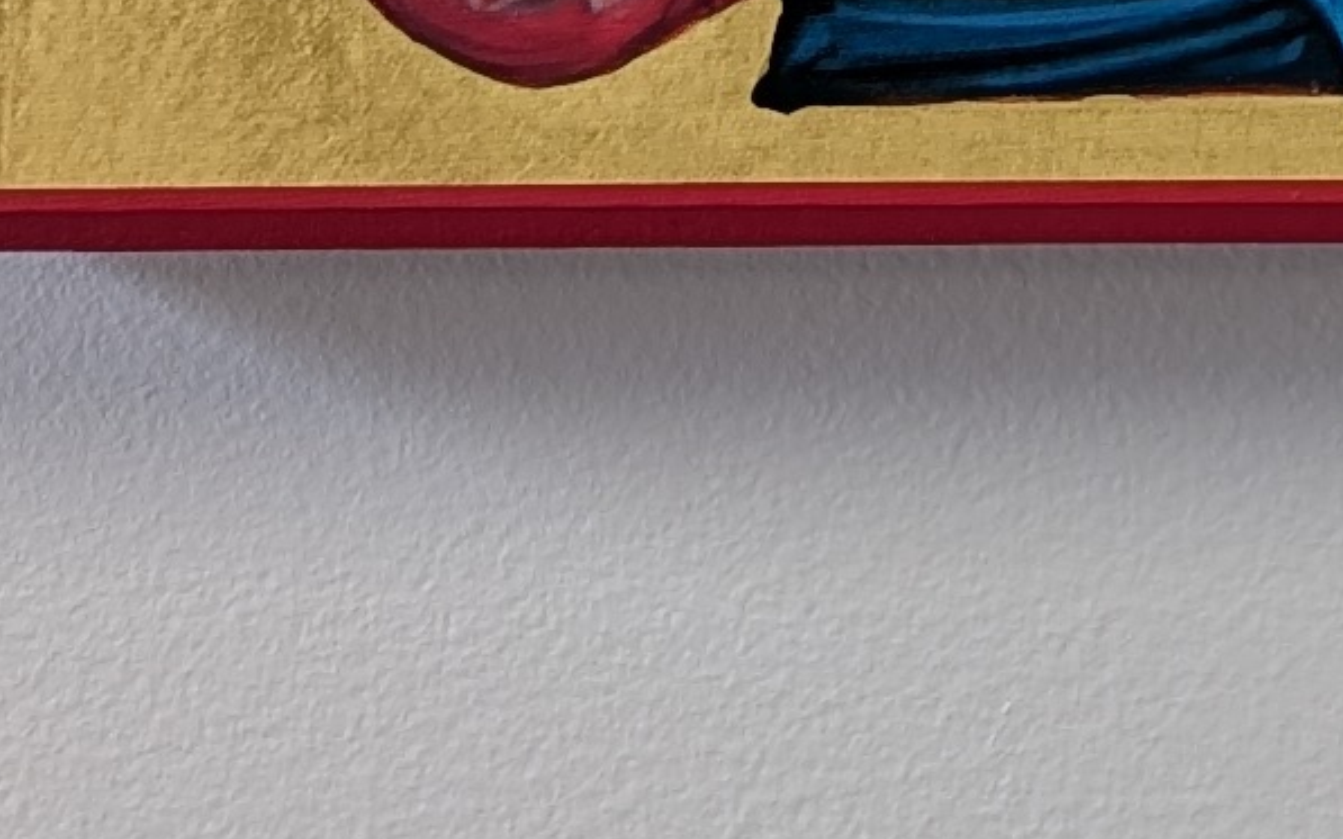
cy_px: -983
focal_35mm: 174
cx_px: 1206
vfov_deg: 7.2
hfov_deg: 12.0
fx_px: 6368
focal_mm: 6.9
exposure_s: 1/24
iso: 32
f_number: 1.68
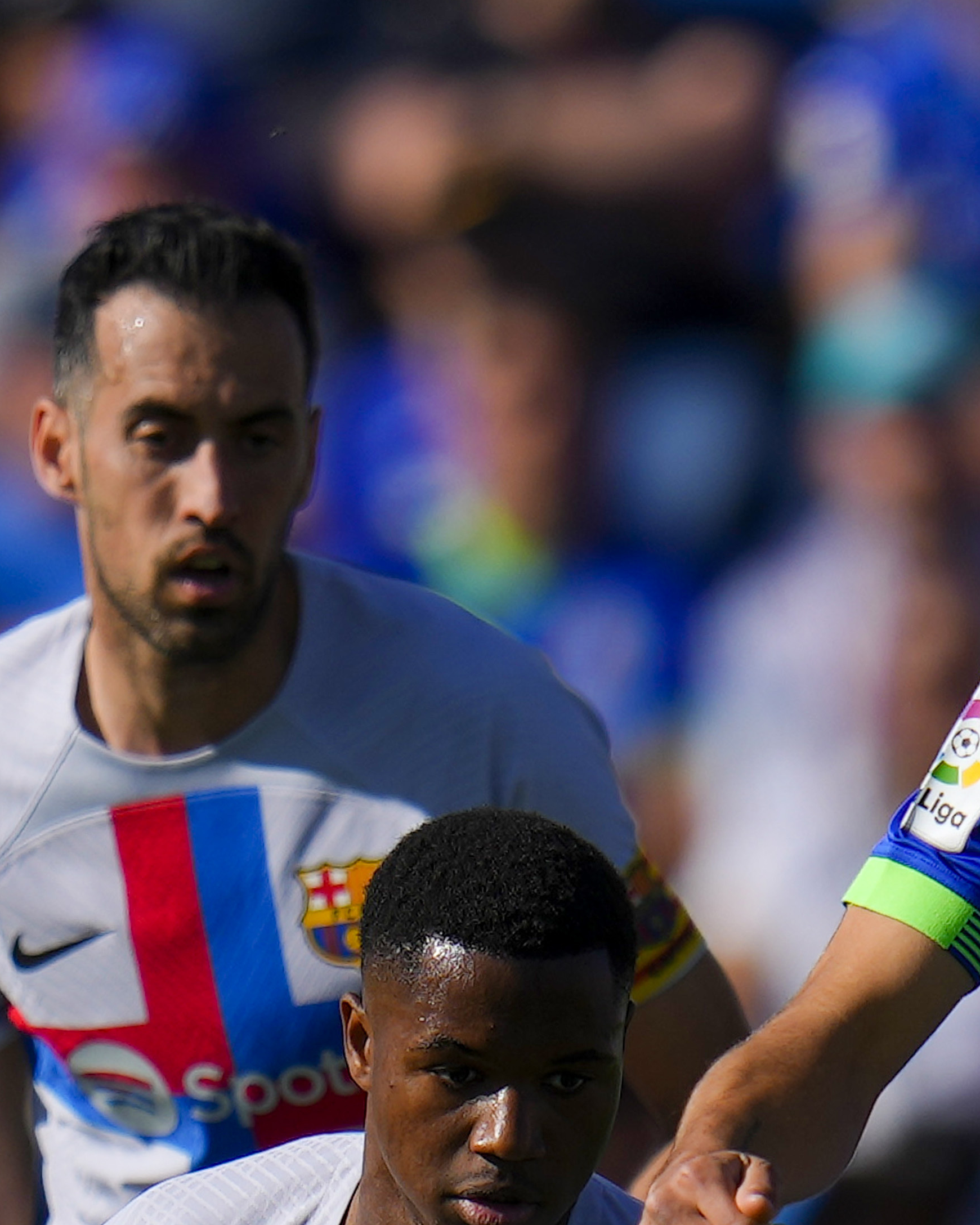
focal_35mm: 2236
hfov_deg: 0.7
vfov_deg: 0.9
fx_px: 81061
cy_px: 1494
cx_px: 925
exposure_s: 1/2000
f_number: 2.8
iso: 50
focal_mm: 400
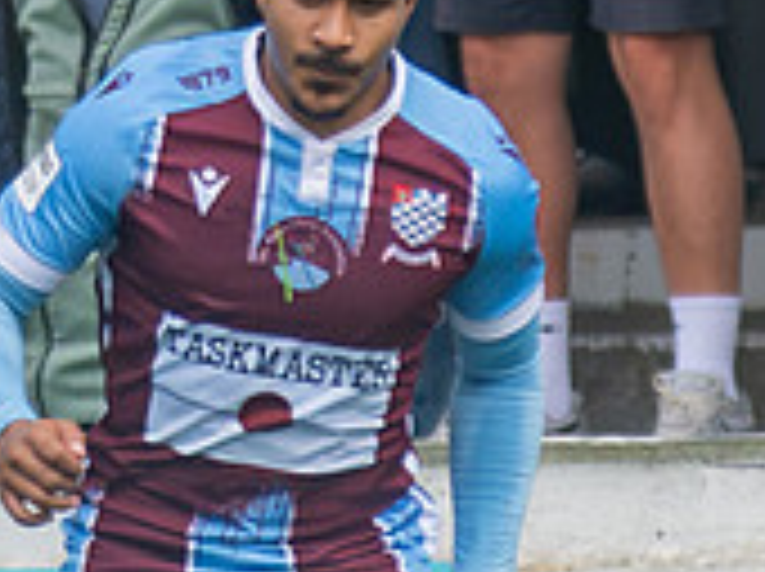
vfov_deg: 0.5
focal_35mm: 2871
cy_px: 663
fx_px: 63359
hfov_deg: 0.7
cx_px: -753
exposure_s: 1/1250
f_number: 2.8
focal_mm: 170
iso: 220
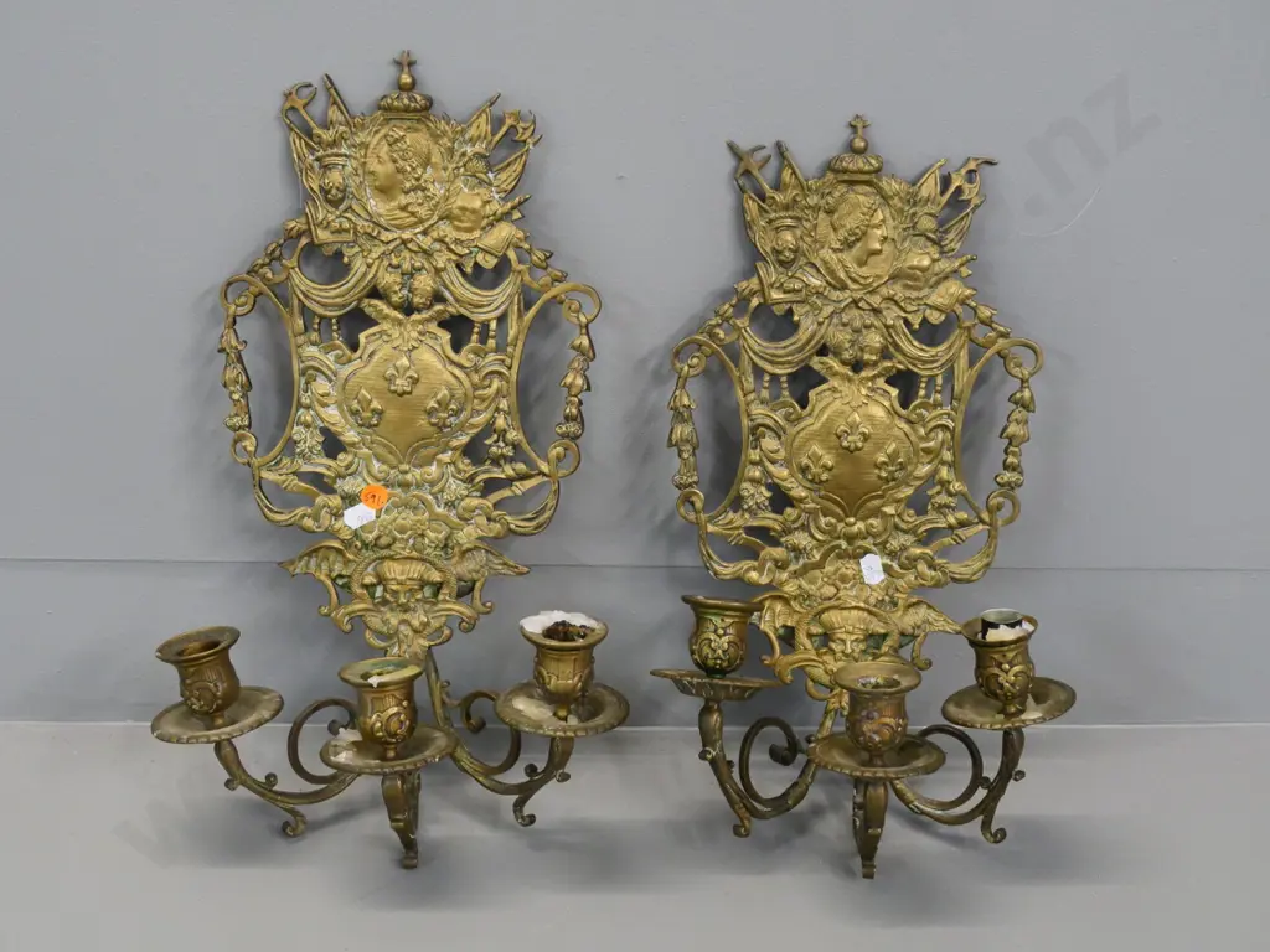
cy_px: 476
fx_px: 1834
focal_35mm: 50
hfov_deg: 38.2
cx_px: 635
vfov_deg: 29.1
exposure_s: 1/100
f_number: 5
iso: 3200
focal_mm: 25
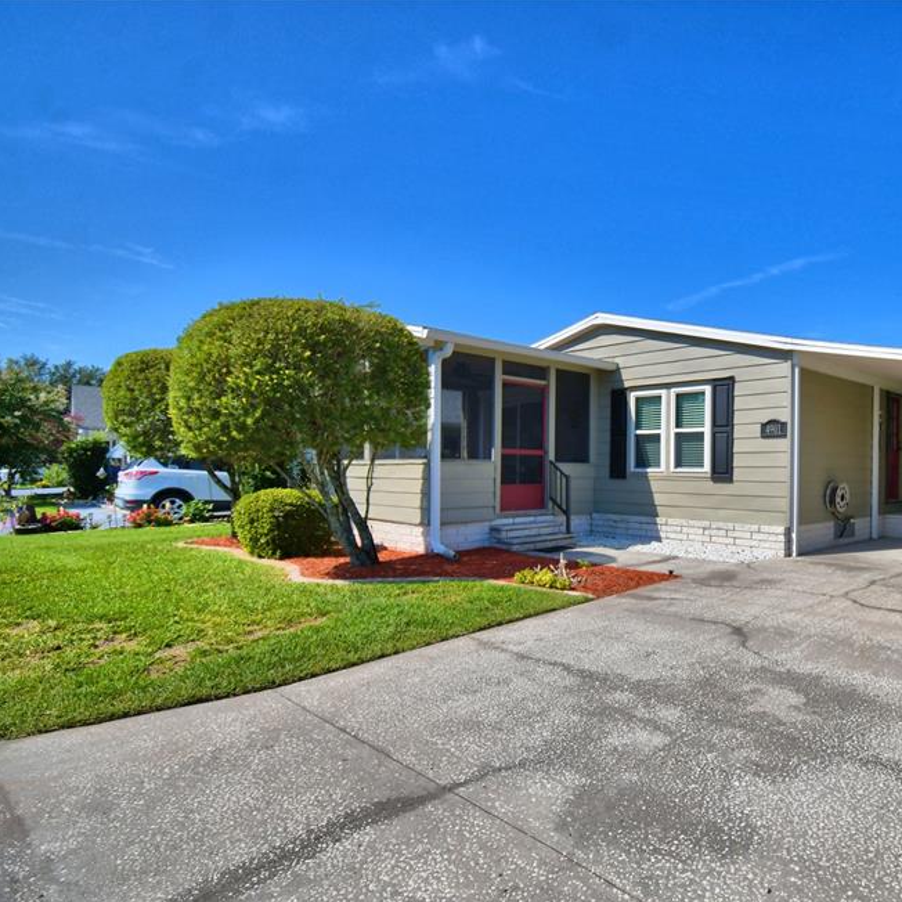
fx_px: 590
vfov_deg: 74.8
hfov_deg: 69.6
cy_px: 470
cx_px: 682
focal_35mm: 20
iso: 100
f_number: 4.5
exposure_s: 1/2000
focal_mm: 10
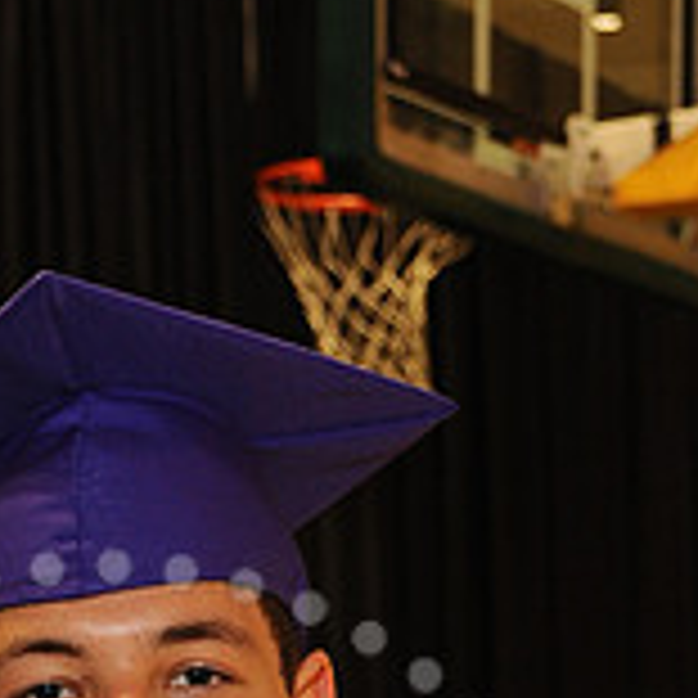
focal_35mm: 165
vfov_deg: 10.2
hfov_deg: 10.6
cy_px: 1090
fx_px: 3764
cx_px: 104
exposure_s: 1/80
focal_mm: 52
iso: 1600
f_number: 5.6
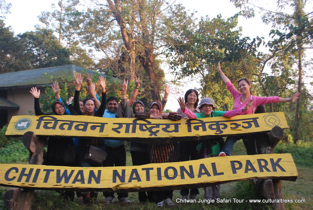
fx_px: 379
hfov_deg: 44.9
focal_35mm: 44
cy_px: 105
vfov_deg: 31.0
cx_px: 156
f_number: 4.8
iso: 200
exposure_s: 1/50
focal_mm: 29
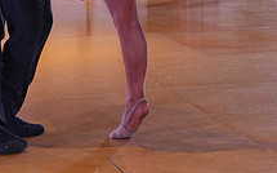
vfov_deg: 9.4
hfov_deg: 15.5
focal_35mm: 135
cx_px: 117
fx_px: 1018
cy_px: -101
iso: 2500
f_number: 4
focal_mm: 49
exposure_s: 1/400
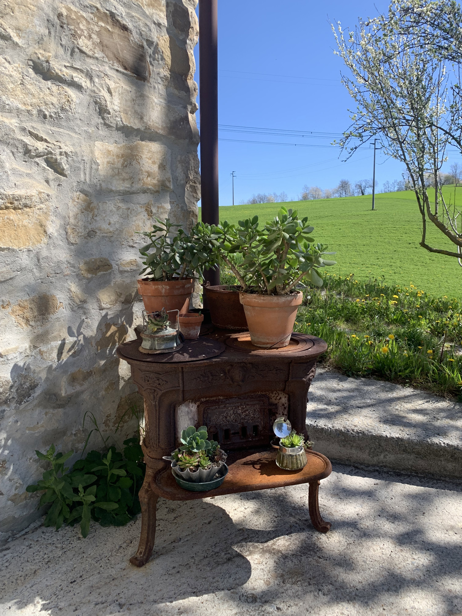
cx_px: 231
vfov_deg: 67.3
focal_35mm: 26
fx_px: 463
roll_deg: +0.3
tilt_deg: -8.0
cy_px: 308
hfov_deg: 53.1
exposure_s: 1/1163
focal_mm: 4.25
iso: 25
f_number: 1.8
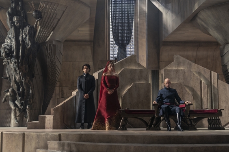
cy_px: 76
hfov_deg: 35.1
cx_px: 114
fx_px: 363
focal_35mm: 57
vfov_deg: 23.8
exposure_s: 1/160
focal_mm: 57
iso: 1000
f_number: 3.2
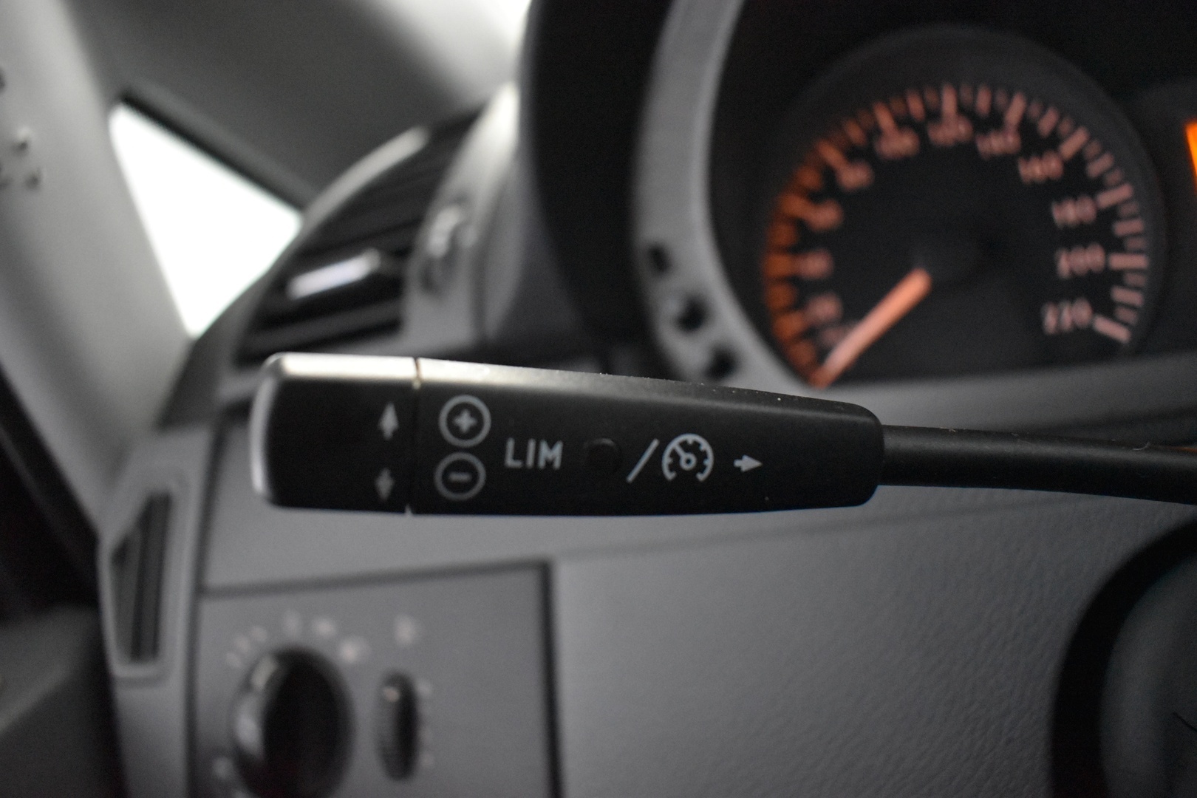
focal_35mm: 27
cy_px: 399
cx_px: 598
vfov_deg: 47.9
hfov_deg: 67.4
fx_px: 898
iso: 7200
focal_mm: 18
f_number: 3.5
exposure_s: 1/60
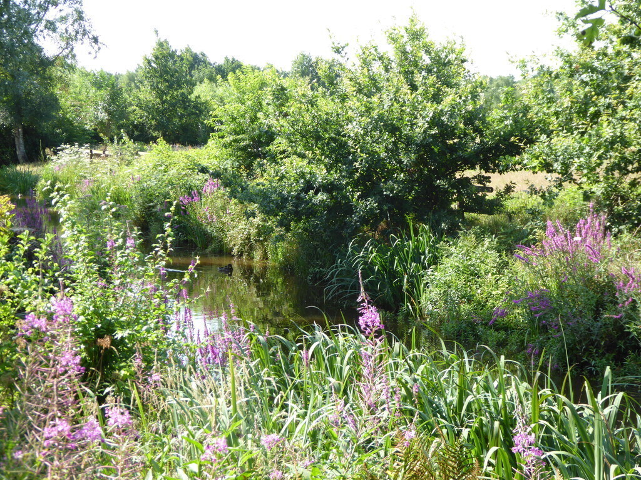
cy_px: 240
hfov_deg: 29.8
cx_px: 320
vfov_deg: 22.6
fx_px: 1204
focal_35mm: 65
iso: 100
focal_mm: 10.9
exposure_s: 1/100
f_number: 4.3
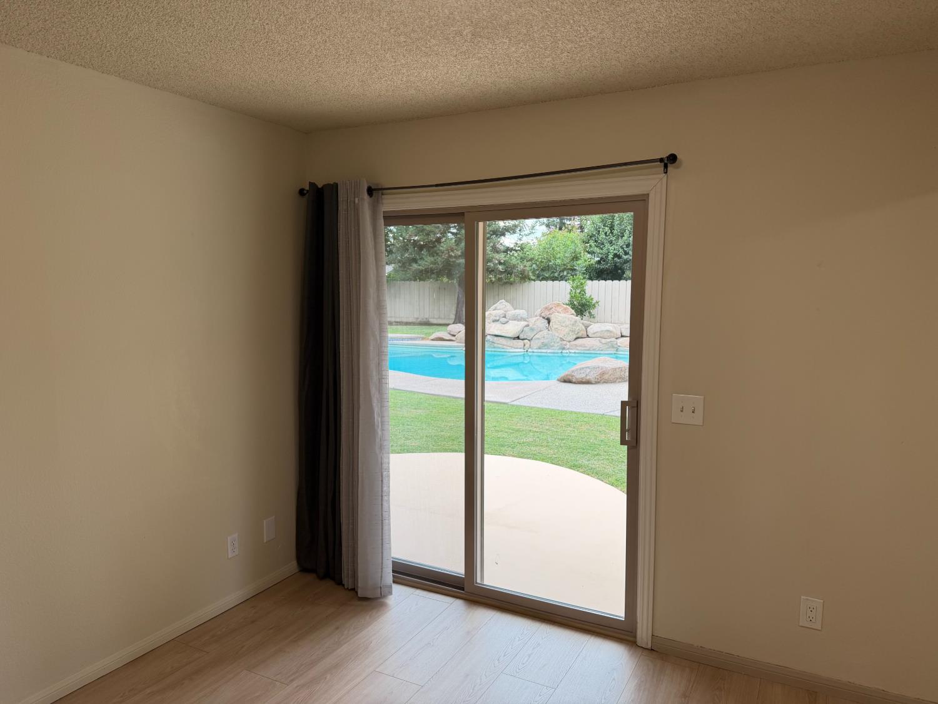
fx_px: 650
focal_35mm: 24
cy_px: 352
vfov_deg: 56.8
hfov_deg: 71.6
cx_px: 469
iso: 100
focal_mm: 6.76
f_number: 1.78
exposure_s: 1/186
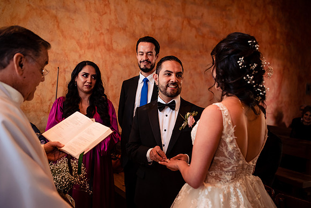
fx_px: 302
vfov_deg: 37.9
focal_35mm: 35
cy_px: 104
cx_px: 156
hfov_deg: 54.4
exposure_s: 1/200
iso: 1250
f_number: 2.8
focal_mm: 35
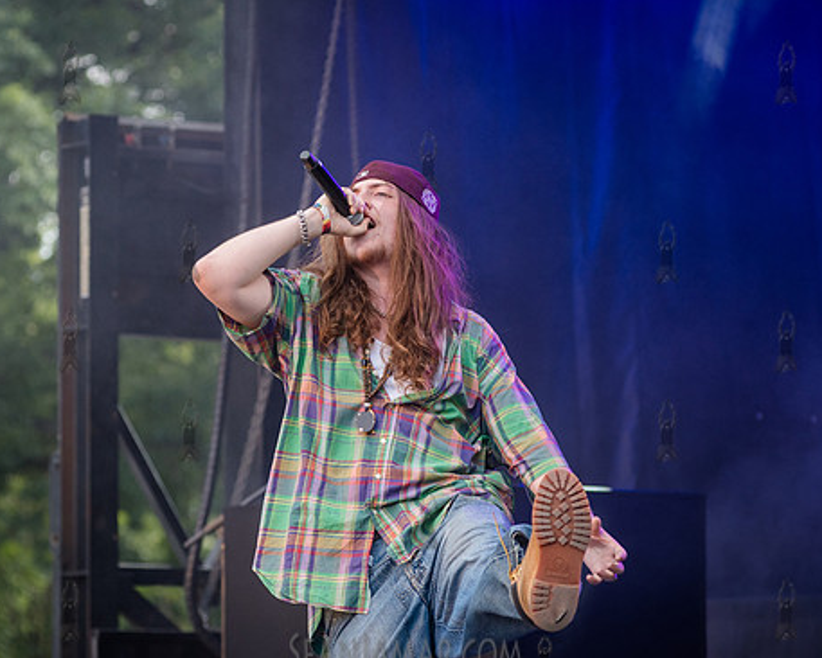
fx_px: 5598
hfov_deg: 8.4
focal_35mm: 230
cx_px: 357
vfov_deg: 6.7
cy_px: 303
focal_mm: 170
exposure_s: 1/500
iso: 1000
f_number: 5
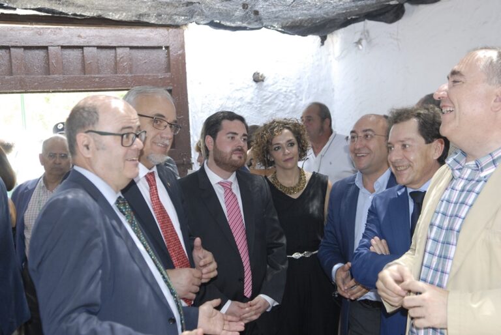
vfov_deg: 28.1
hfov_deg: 41.1
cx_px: 250
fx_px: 669
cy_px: 168
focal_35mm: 48
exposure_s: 1/60
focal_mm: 32
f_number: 4.5
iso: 500
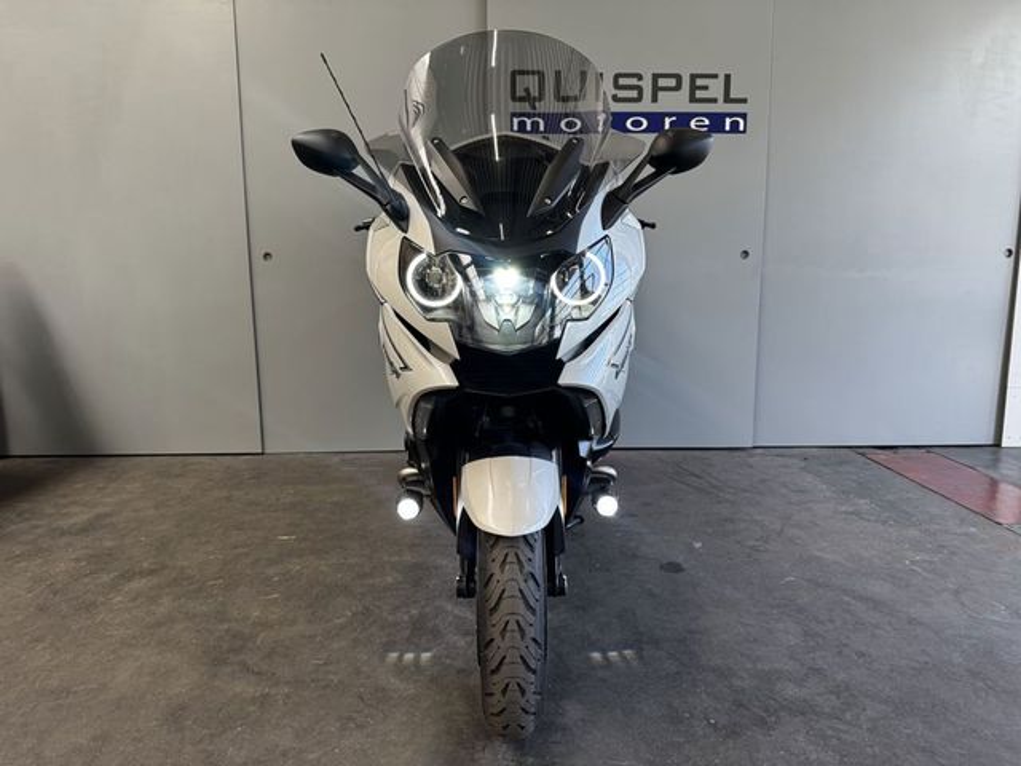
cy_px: 383
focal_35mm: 24
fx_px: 708
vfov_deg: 56.8
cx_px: 510
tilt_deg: -8.6
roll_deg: +0.6
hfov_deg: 71.6
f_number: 1.78
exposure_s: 1/199
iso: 125
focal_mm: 6.76
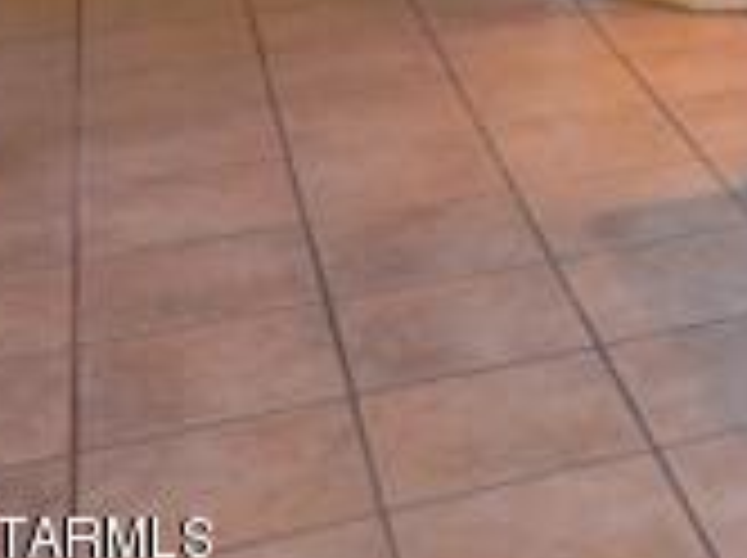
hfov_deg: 19.1
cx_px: 1228
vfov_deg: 15.0
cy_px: -450
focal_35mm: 85
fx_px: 1832
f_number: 3
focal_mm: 4
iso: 160
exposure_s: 1/30
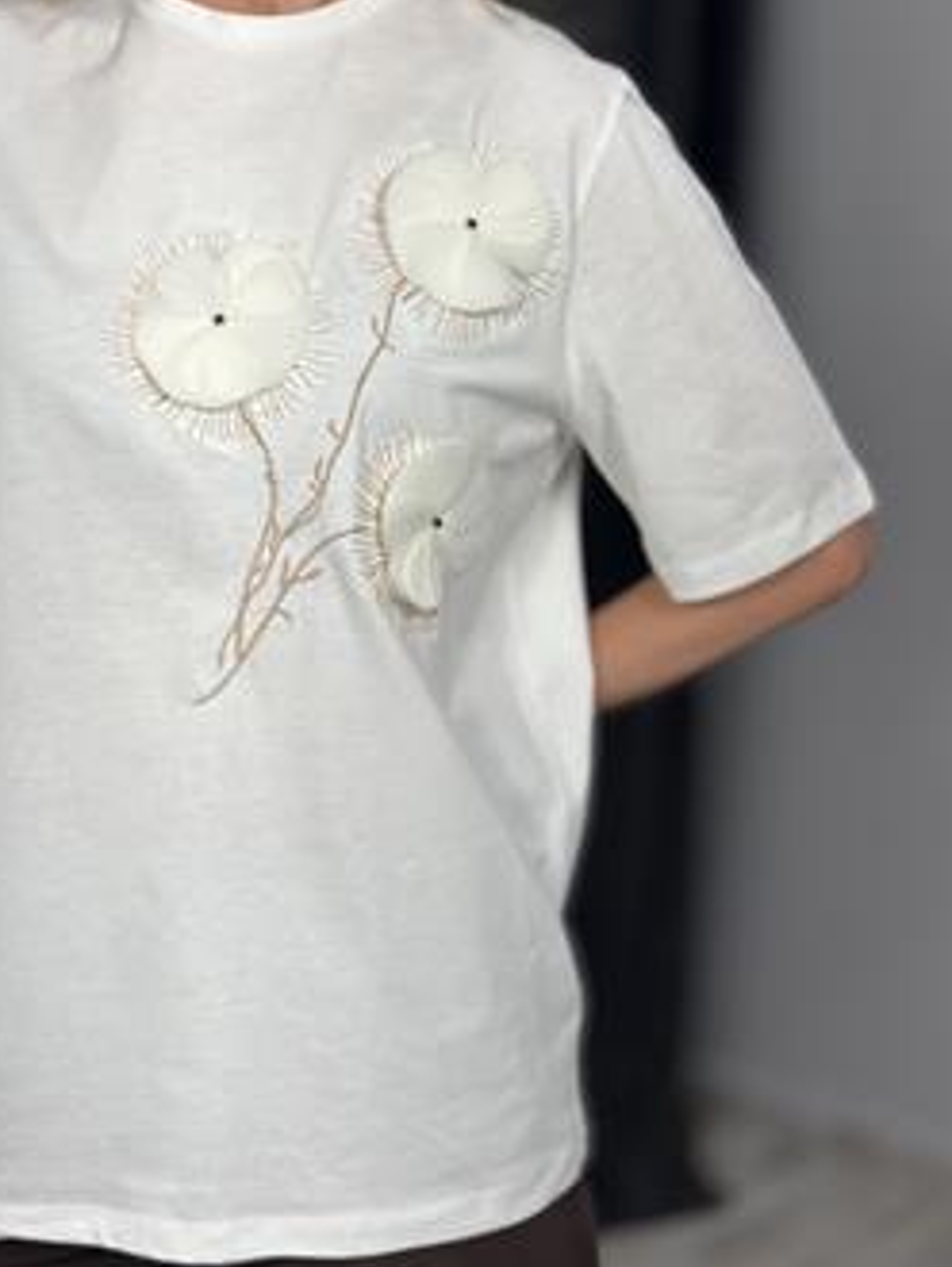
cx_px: 388
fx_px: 2197
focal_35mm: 60
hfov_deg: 24.4
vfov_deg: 32.1
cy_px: 536
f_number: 1.78
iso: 64
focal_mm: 6.86
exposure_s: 1/163
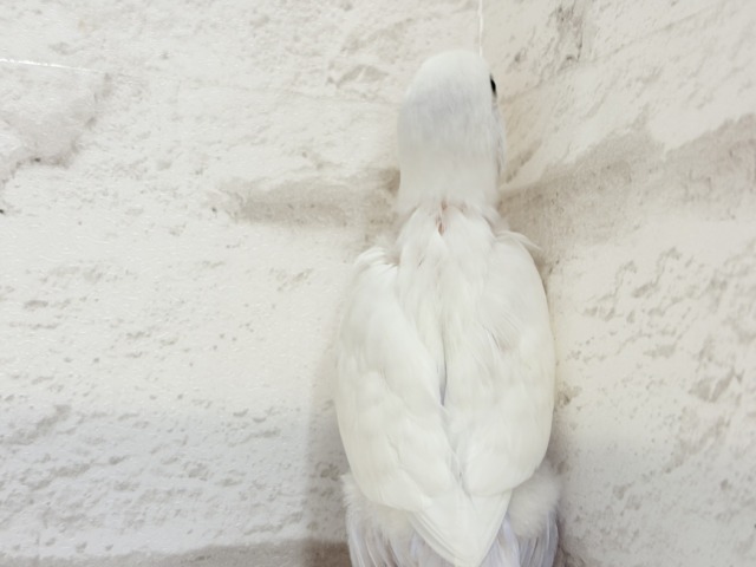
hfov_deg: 36.8
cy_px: 284
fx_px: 1136
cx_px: 378
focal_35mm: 52
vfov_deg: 28.0
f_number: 1.6
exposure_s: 1/50
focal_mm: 5.96
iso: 32
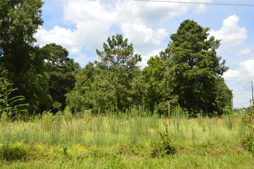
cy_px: 84
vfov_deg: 36.8
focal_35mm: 36
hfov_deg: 53.2
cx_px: 127
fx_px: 254
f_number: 11
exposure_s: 1/320
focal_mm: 24
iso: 400
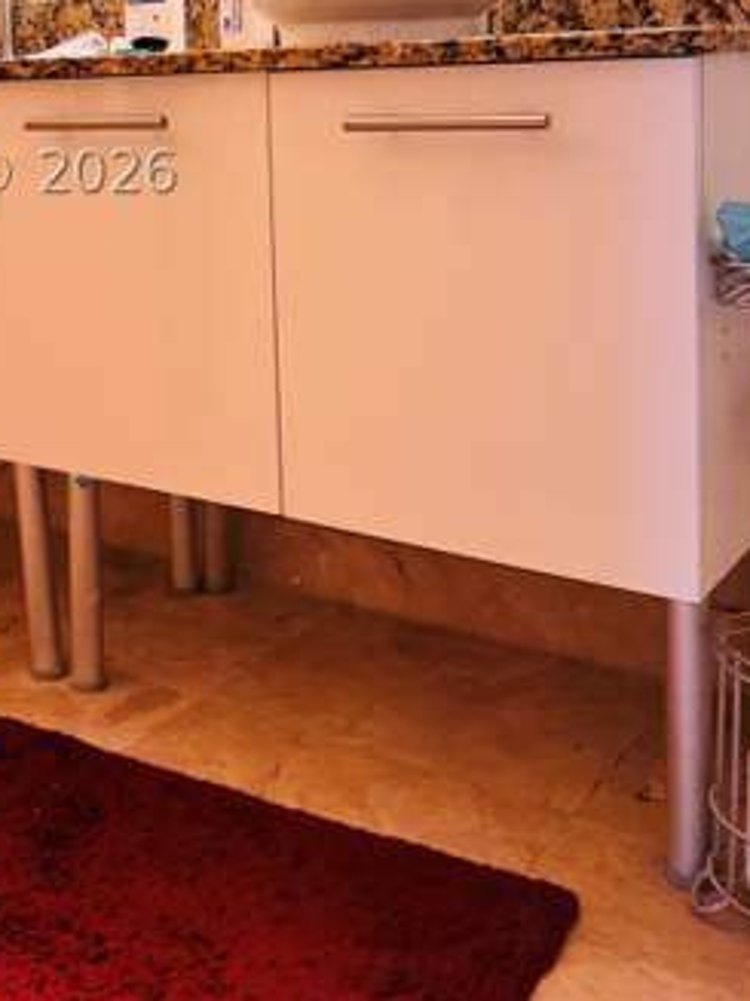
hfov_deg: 29.8
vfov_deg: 38.6
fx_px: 1359
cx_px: 104
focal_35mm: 47
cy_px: 171
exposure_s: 1/120
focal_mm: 6.76
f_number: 1.78
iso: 125
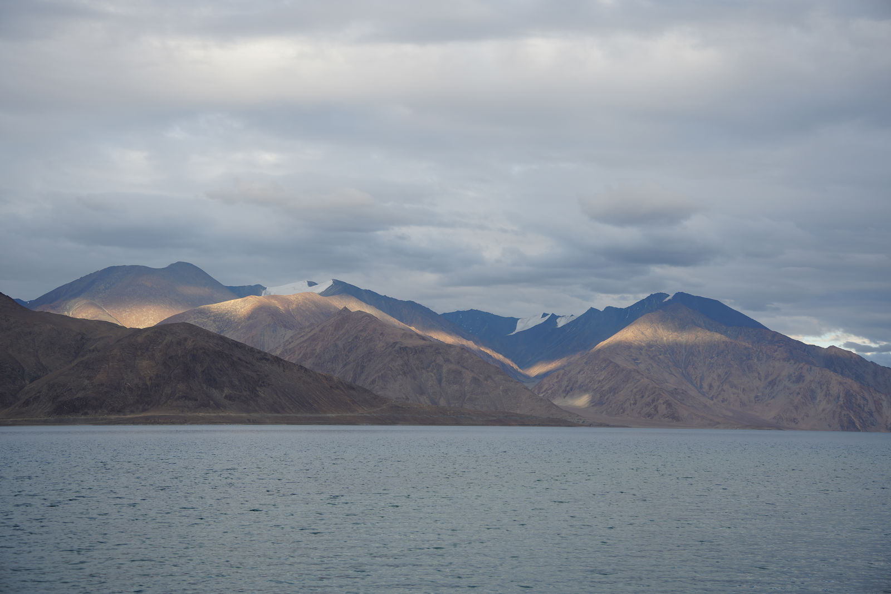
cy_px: 297
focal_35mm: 66
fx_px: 1634
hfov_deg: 30.5
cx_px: 446
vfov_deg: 20.6
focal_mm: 66
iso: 100
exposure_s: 1/100
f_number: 5.6
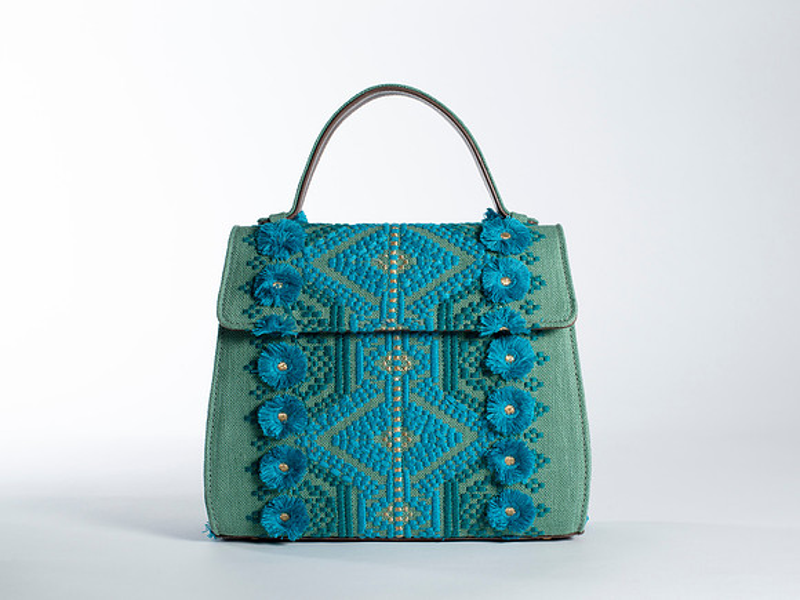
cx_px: 433
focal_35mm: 58
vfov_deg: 25.2
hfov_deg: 33.2
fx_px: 1341
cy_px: 319
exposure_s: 1/200
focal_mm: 50
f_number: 9
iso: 200
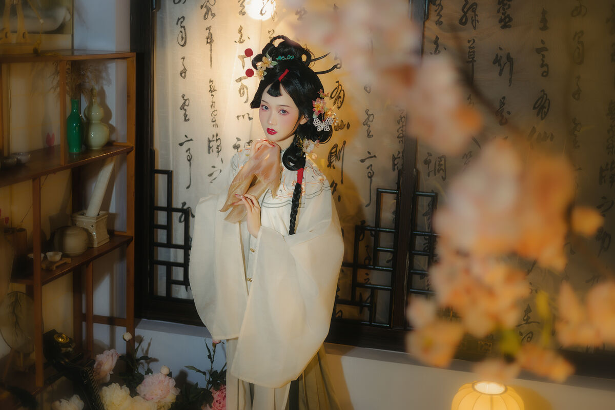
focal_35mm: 50
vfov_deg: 27.0
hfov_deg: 39.6
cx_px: 308
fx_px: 854
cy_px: 205
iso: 100
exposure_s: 1/125
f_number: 1.8
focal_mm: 50
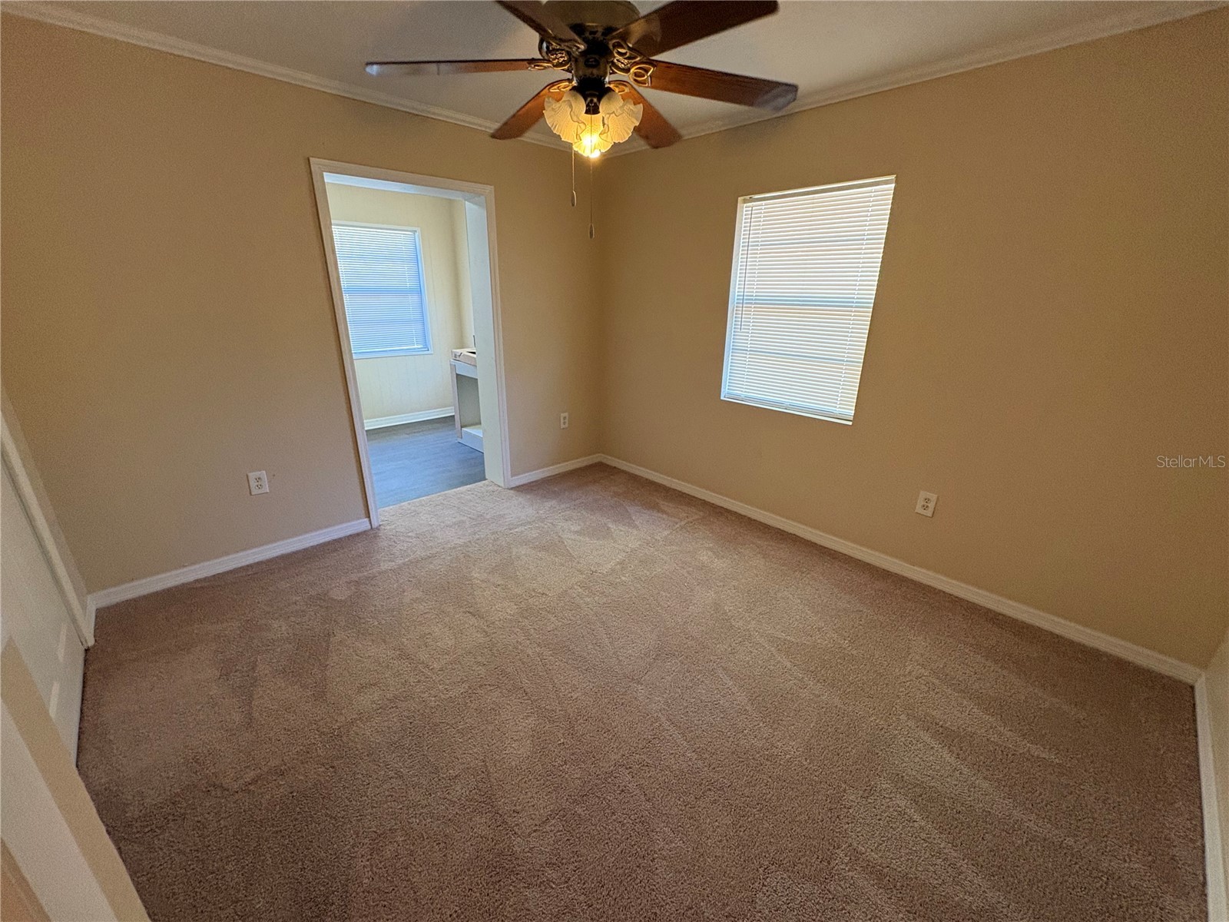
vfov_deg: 85.7
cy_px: 461
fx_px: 497
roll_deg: -0.1
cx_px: 614
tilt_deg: -20.0
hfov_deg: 102.1
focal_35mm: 14
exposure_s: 1/60
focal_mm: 2.22
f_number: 2.2
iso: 400
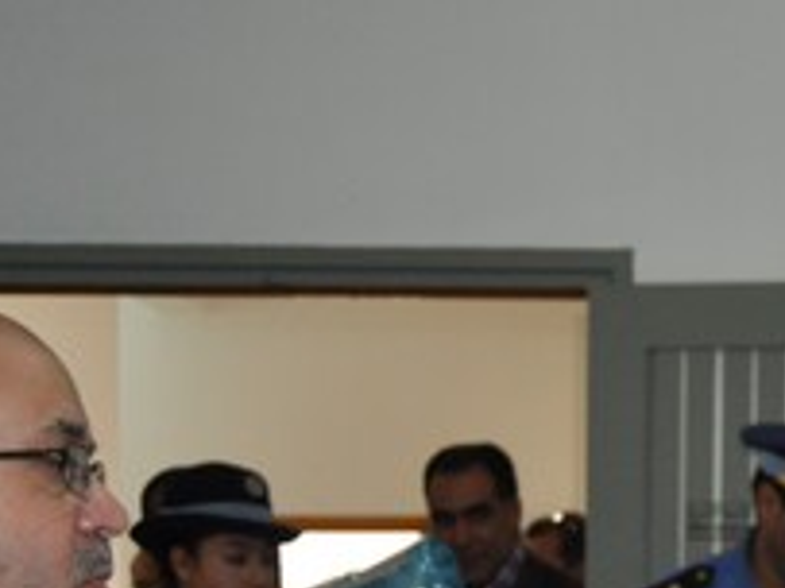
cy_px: 814
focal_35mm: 100
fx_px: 2266
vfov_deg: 14.1
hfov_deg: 18.8
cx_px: 889
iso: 800
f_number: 3.5
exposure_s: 1/60
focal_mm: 22
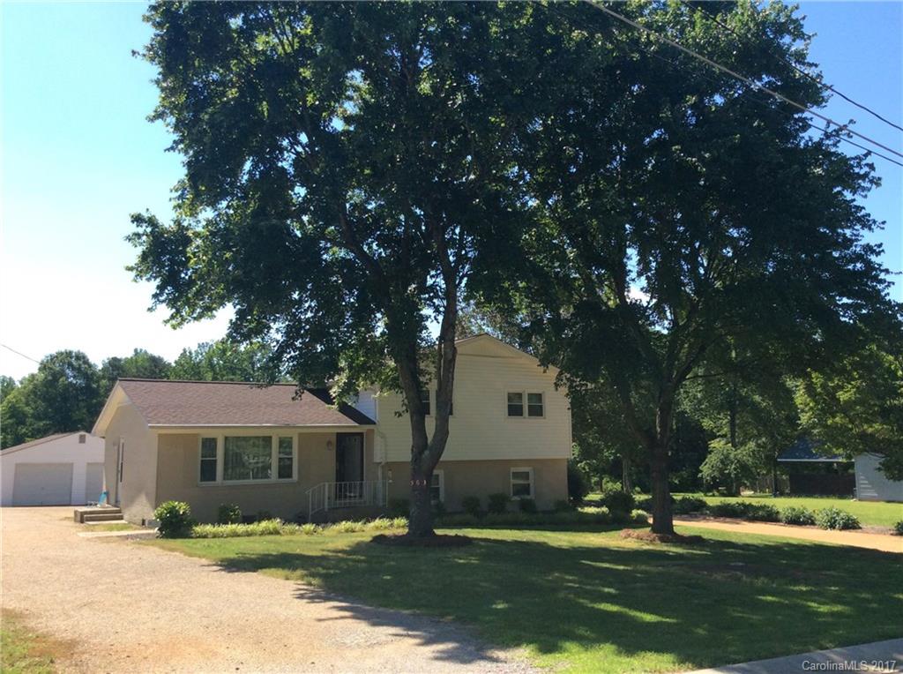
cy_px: 337
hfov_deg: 56.9
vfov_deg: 44.0
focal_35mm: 32
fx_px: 833
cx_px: 452
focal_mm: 3.3
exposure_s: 1/805
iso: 32
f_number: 2.4
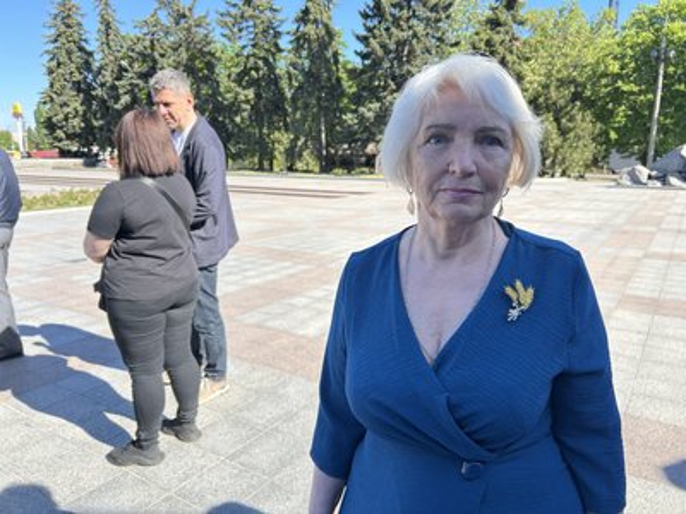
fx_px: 515
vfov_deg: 53.1
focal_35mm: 26
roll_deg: -0.1
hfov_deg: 67.3
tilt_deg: -12.5
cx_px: 343
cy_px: 257
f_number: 1.5
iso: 50
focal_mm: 5.7
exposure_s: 1/1377
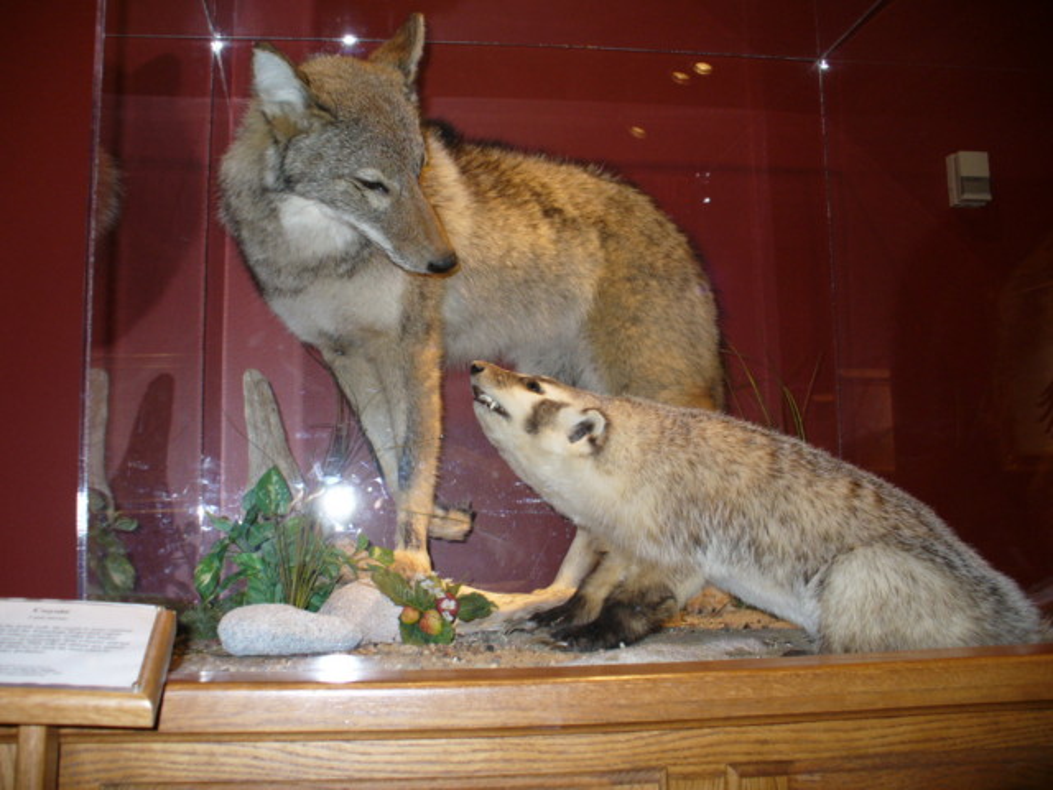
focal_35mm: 37
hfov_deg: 50.1
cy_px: 395
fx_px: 1126
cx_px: 526
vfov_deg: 38.7
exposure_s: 1/60
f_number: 2.8
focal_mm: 6.1
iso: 100
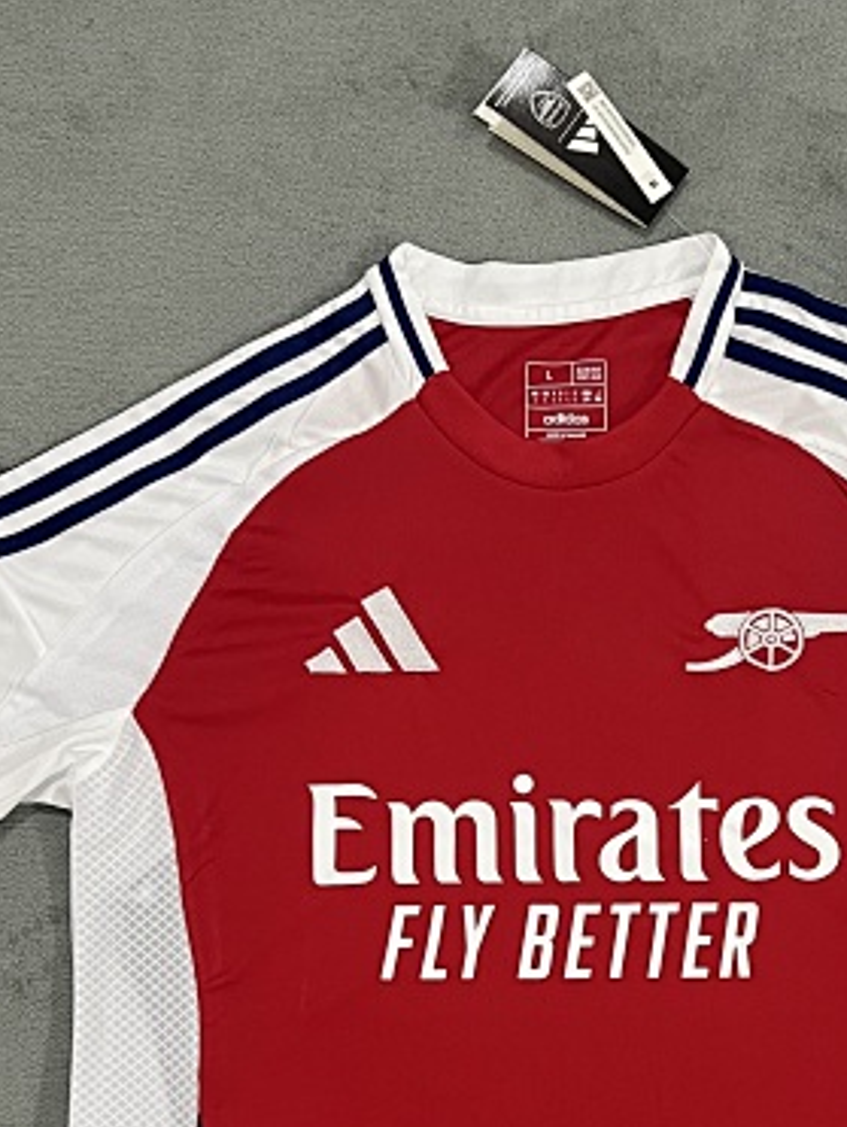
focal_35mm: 56
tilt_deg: -81.9
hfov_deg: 26.0
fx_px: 1824
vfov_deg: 33.7
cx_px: 580
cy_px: 832
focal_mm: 5.7
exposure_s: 1/60
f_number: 1.5
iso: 125
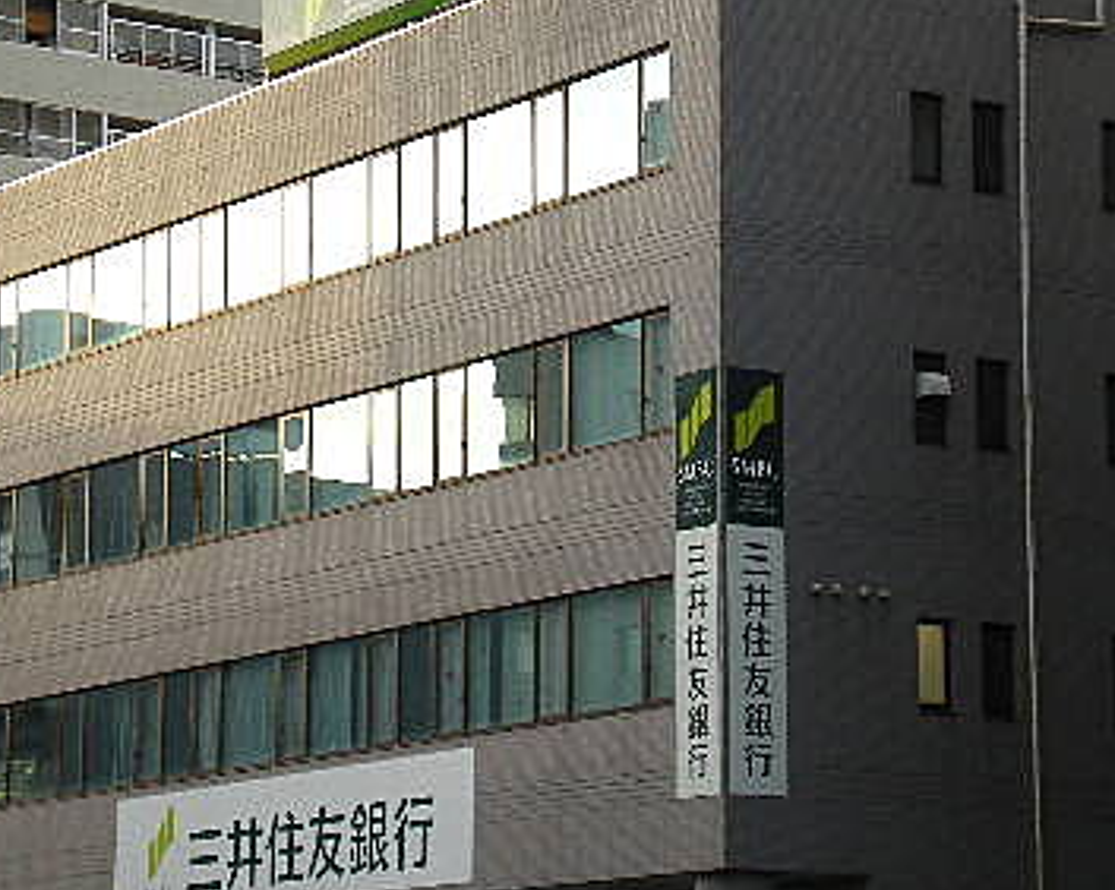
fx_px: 4321
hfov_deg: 14.7
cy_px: 445
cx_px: 613
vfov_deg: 11.8
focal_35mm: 131
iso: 123
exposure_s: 1/126
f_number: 4.6
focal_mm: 12.3
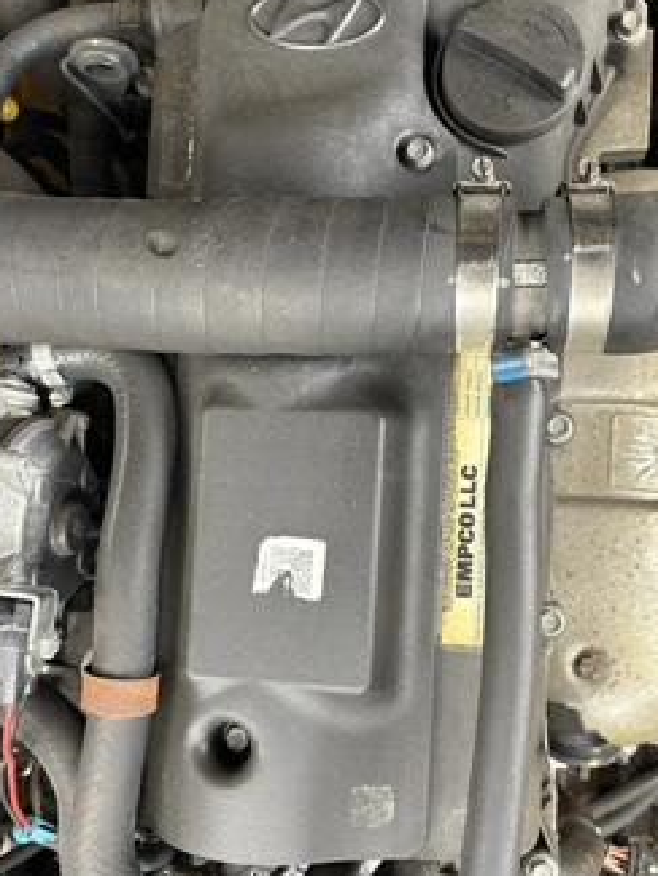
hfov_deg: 44.1
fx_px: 810
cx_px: 372
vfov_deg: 56.7
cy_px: 482
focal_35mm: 32
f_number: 1.6
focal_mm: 5.96
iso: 125
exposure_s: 1/93
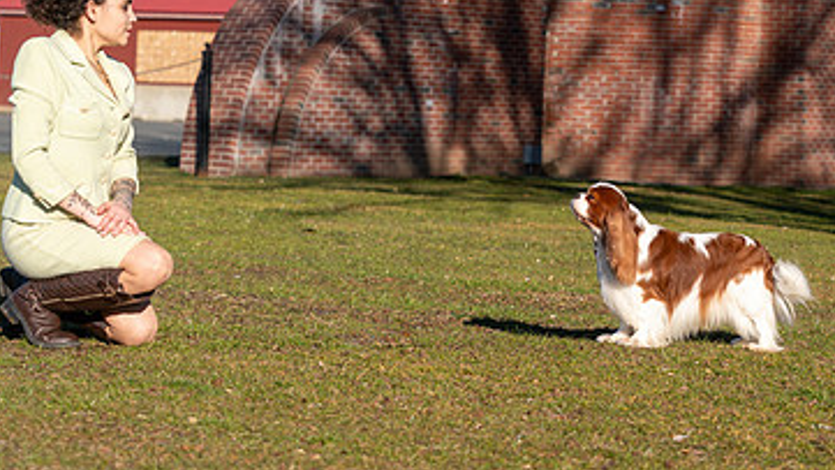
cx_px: 601
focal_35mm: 118
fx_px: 2612
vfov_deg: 10.3
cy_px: 163
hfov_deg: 18.1
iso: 100
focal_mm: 70
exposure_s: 1/1000
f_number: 4.5
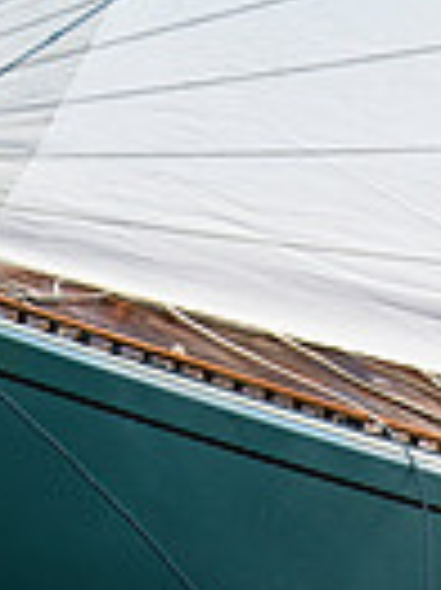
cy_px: -144
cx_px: 36
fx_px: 33671
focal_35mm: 1979
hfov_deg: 0.8
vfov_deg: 1.0
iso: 400
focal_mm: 400
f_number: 5
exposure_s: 1/3200
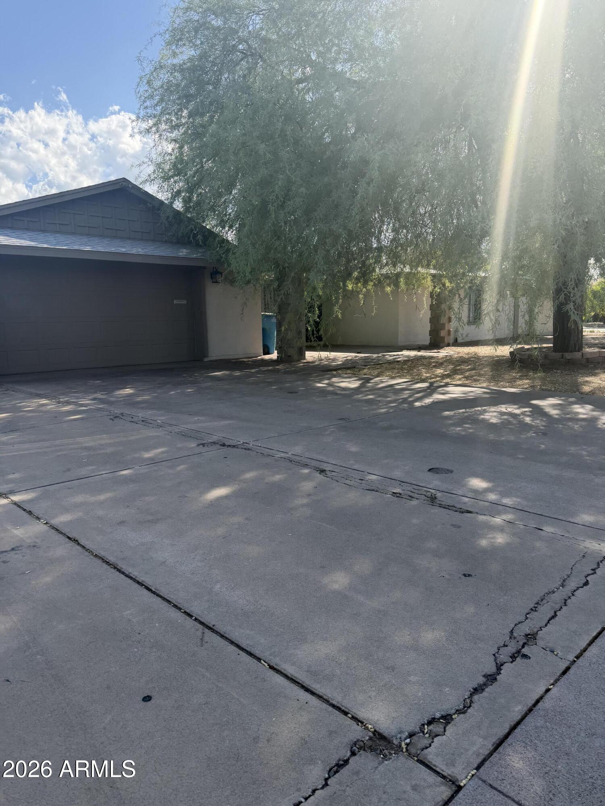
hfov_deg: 56.8
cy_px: 403
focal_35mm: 24
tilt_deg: -9.8
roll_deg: +3.5
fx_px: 559
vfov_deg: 71.6
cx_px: 302
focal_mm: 6.76
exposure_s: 1/2445
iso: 100
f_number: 1.78
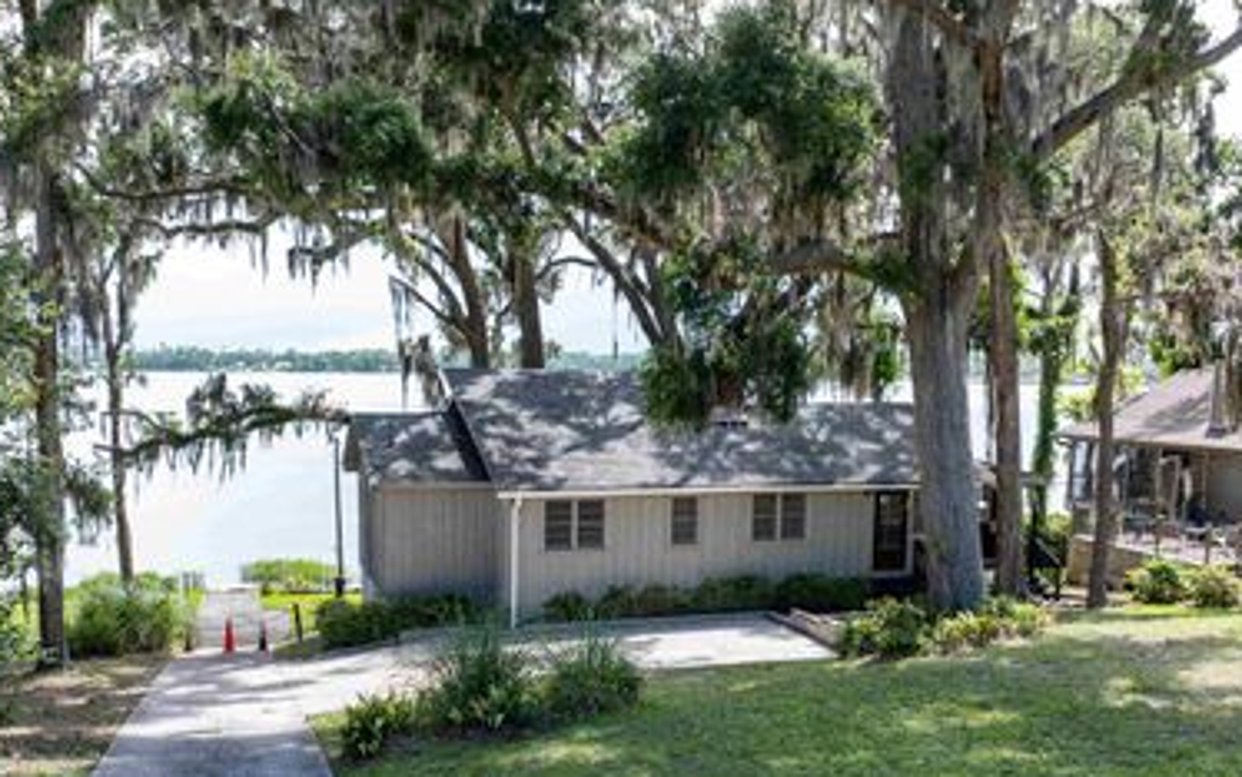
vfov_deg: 36.8
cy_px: 538
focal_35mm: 34
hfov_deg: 56.6
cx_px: 575
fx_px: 1151
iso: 110
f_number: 2.8
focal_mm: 12.29
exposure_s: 1/400
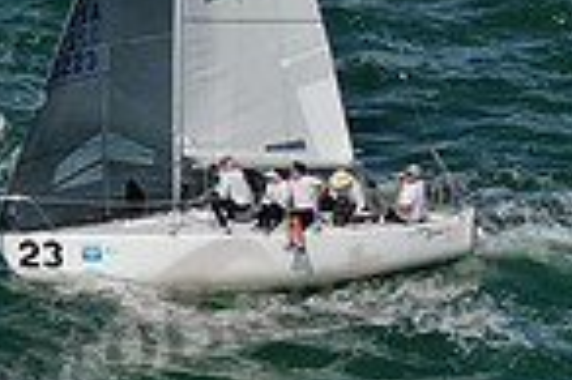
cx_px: -345
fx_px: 3142
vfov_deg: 6.9
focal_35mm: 198
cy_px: 163
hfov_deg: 10.0
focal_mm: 8.6
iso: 100
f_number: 3.8
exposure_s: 1/1600
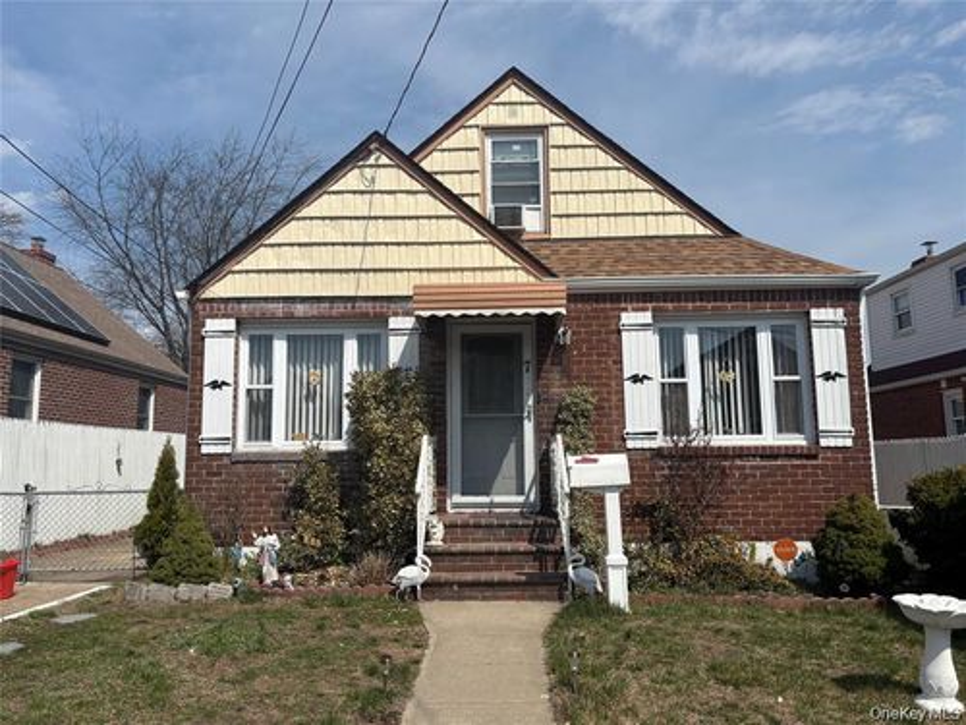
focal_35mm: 26
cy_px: 362
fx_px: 726
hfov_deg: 67.3
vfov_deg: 53.1
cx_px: 483
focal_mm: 5.96
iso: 50
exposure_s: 1/6329
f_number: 1.6
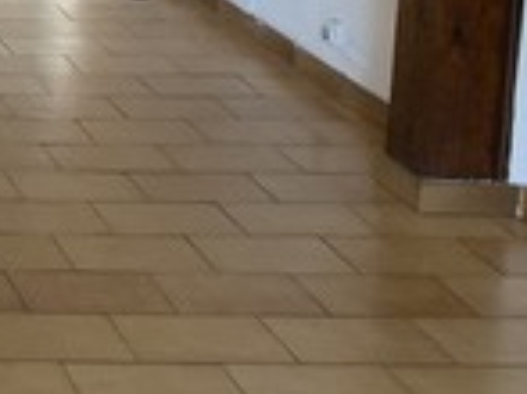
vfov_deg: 13.1
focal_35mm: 106
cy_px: -204
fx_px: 1612
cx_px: -423
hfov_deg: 15.8
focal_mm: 4.25
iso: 125
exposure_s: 1/121
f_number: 1.8
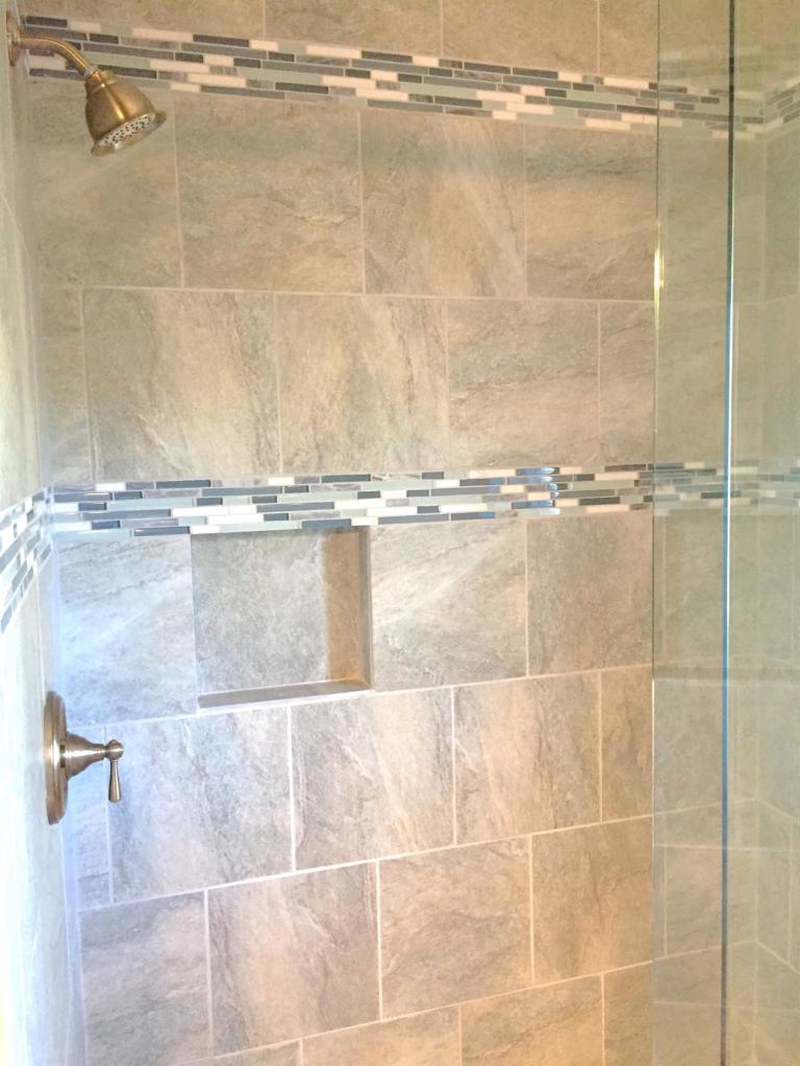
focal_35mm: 29
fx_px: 894
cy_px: 533
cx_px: 400
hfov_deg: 48.2
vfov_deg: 61.7
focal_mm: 4.15
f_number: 2.2
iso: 200
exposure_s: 1/30
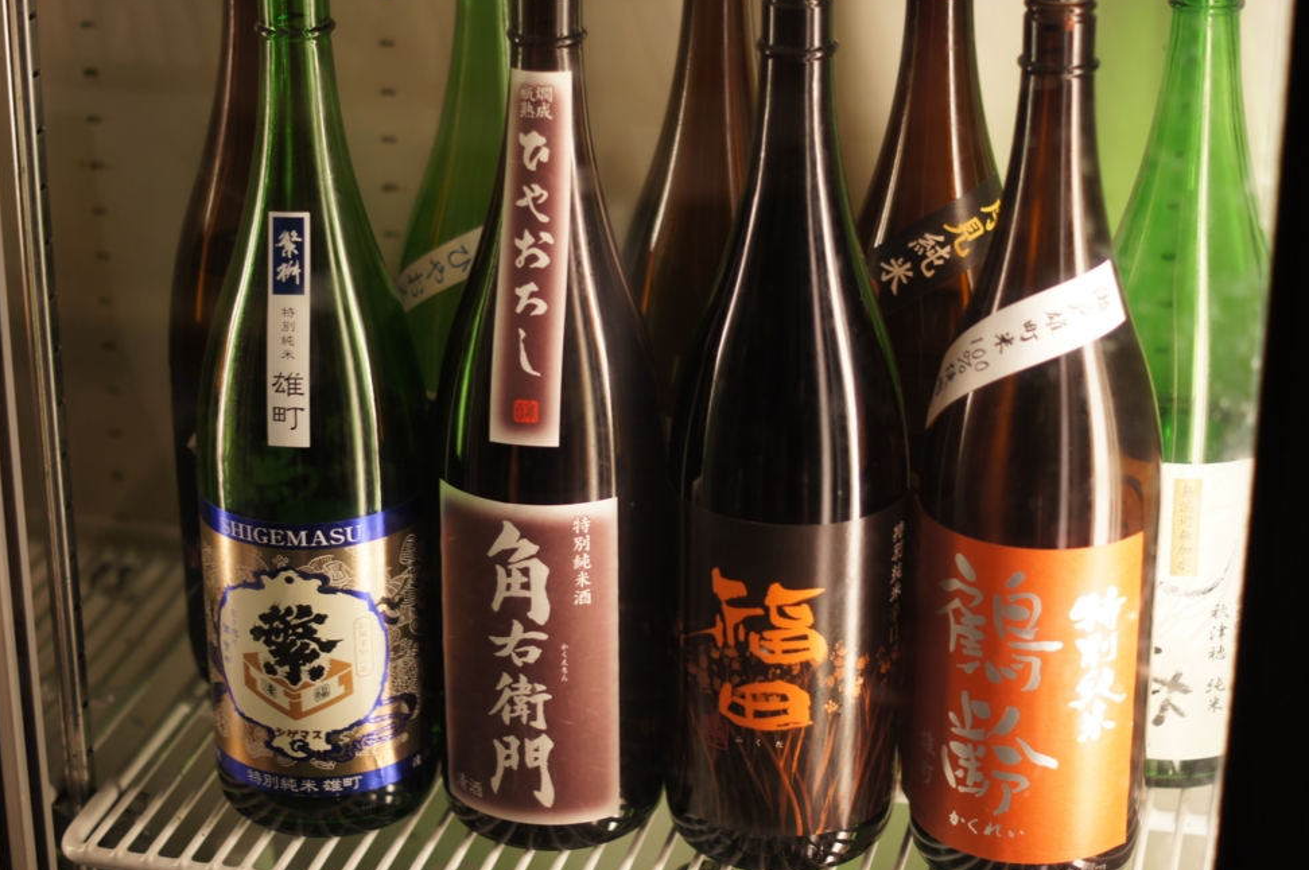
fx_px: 2870
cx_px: 676
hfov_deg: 25.7
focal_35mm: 79
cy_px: 442
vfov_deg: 17.2
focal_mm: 50
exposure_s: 1/80
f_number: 2
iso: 100
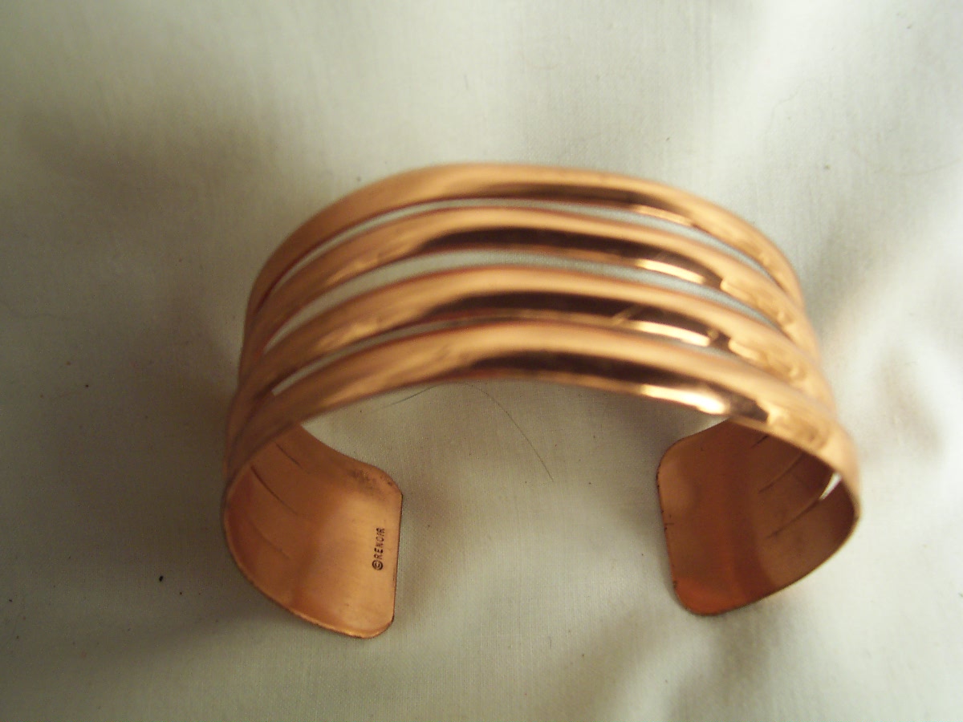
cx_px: 482
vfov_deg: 38.7
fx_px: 1029
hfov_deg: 50.1
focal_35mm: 37
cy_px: 361
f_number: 2.8
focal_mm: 5.6
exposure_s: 1/60
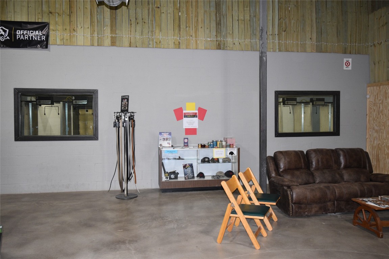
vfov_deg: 43.6
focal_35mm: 30
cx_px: 194
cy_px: 130
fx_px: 324
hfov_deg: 61.9
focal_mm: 20
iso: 1100
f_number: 5.6
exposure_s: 1/60
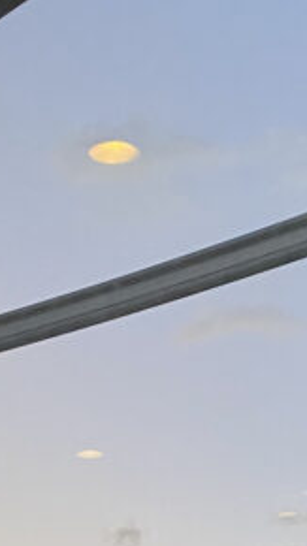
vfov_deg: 17.8
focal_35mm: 100
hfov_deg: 12.1
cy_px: 934
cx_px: 172
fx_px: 1448
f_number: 1.8
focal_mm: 4.25
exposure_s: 1/50
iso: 250
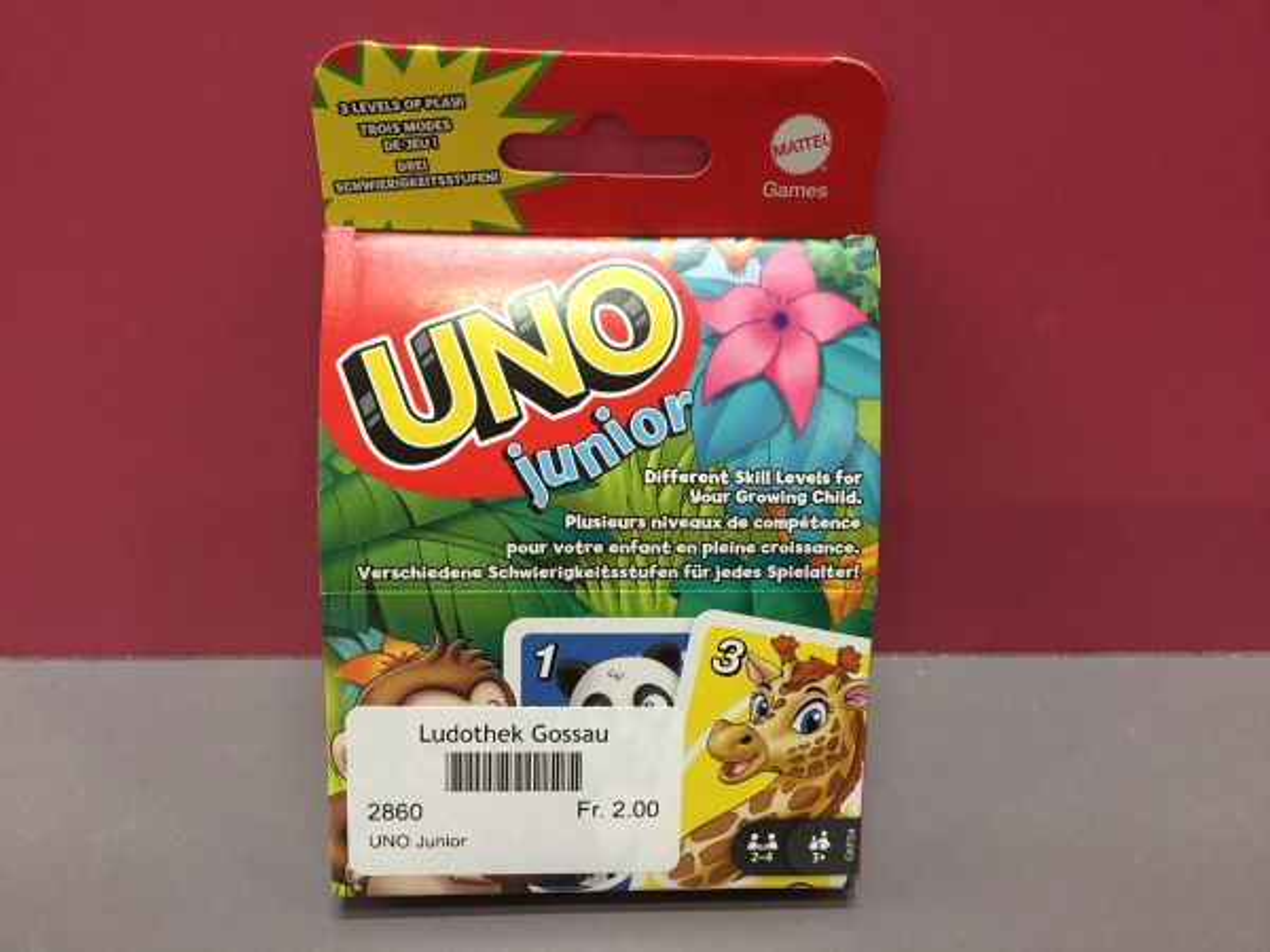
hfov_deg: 58.4
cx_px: 635
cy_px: 476
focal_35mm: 31
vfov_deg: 45.4
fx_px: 1137
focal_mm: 3.3
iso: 125
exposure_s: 1/33
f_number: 2.4
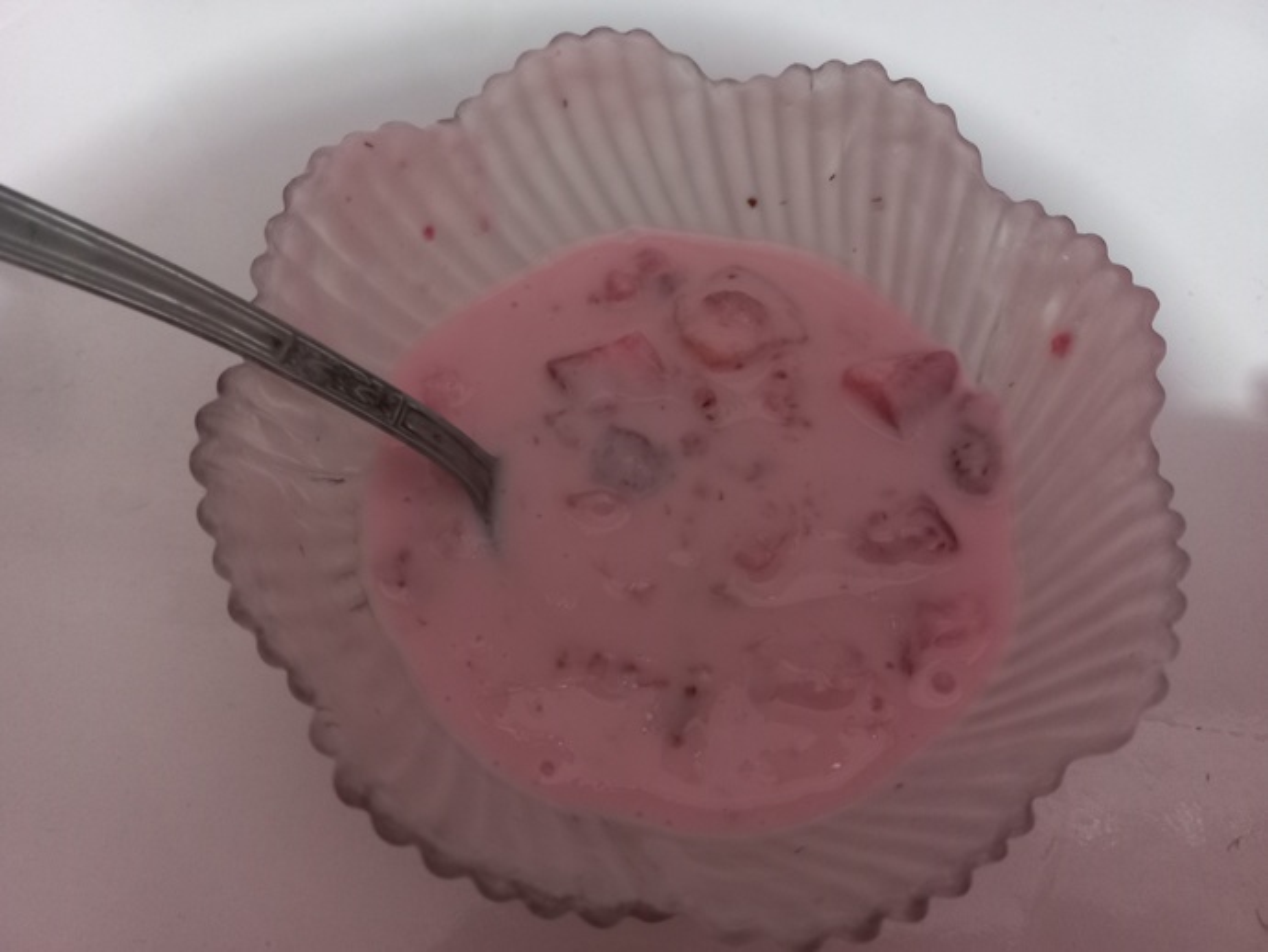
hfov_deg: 69.4
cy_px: 476
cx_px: 634
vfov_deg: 54.9
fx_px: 916
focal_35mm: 25
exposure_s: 1/25
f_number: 1.8
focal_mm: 4.6
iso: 500
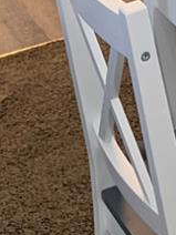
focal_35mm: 184
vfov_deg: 9.7
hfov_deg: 7.6
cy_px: -297
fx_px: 1247
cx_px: 409
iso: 40
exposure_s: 1/120
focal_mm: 5.7
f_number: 1.5
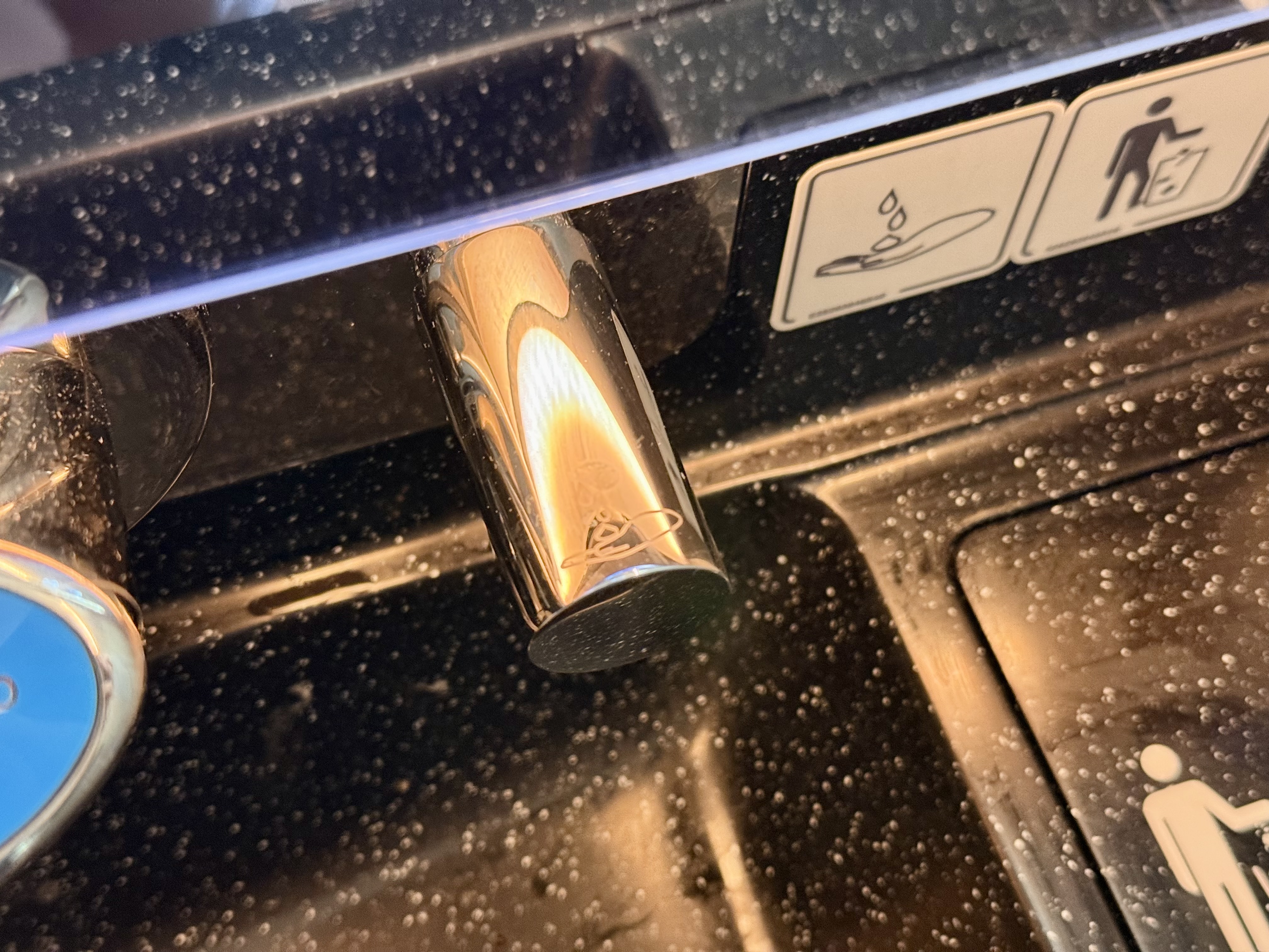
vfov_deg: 30.3
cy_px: 476
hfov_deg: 39.7
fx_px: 1760
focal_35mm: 48
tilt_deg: -58.6
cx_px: 634
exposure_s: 1/36
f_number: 1.78
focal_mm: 6.76
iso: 400
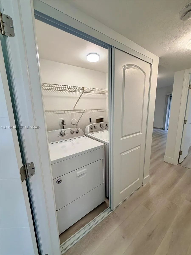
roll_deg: +1.7
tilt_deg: -10.2
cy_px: 128
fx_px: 103
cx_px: 96
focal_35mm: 14
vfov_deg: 102.1
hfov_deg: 85.7
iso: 160
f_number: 2.2
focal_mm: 2.22
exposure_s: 1/120
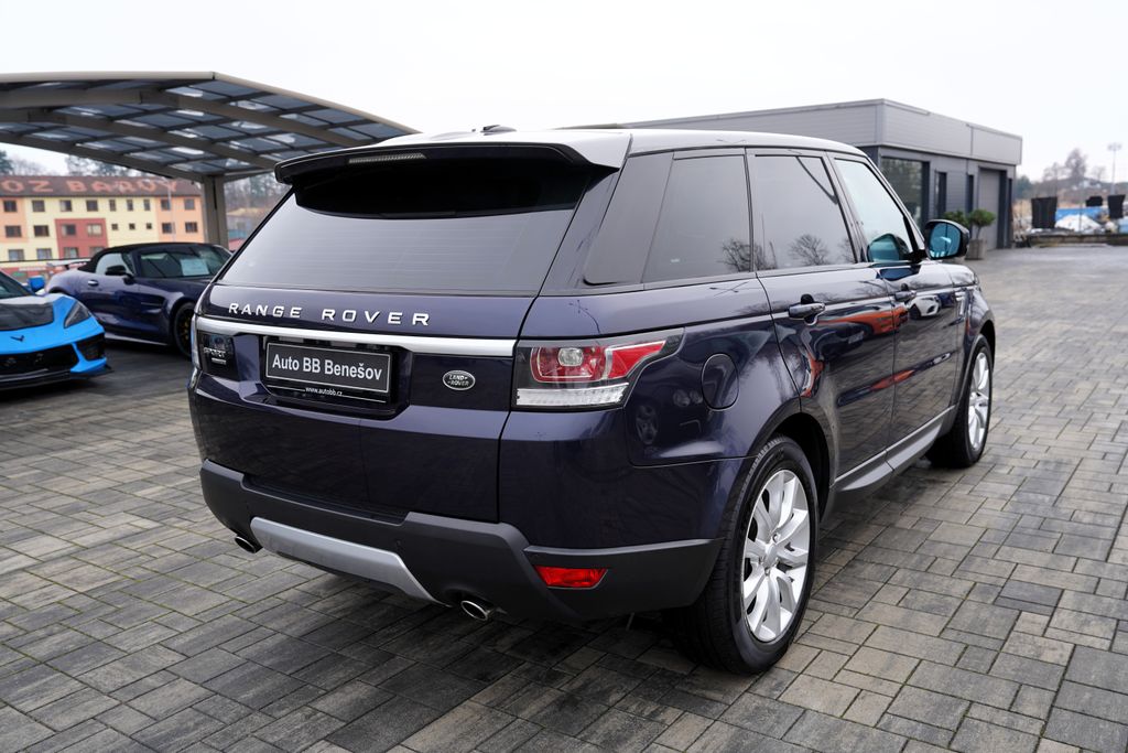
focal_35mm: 30
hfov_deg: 61.9
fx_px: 940
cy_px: 376
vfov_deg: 43.6
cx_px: 564
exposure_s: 1/60
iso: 100
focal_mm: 30
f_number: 4
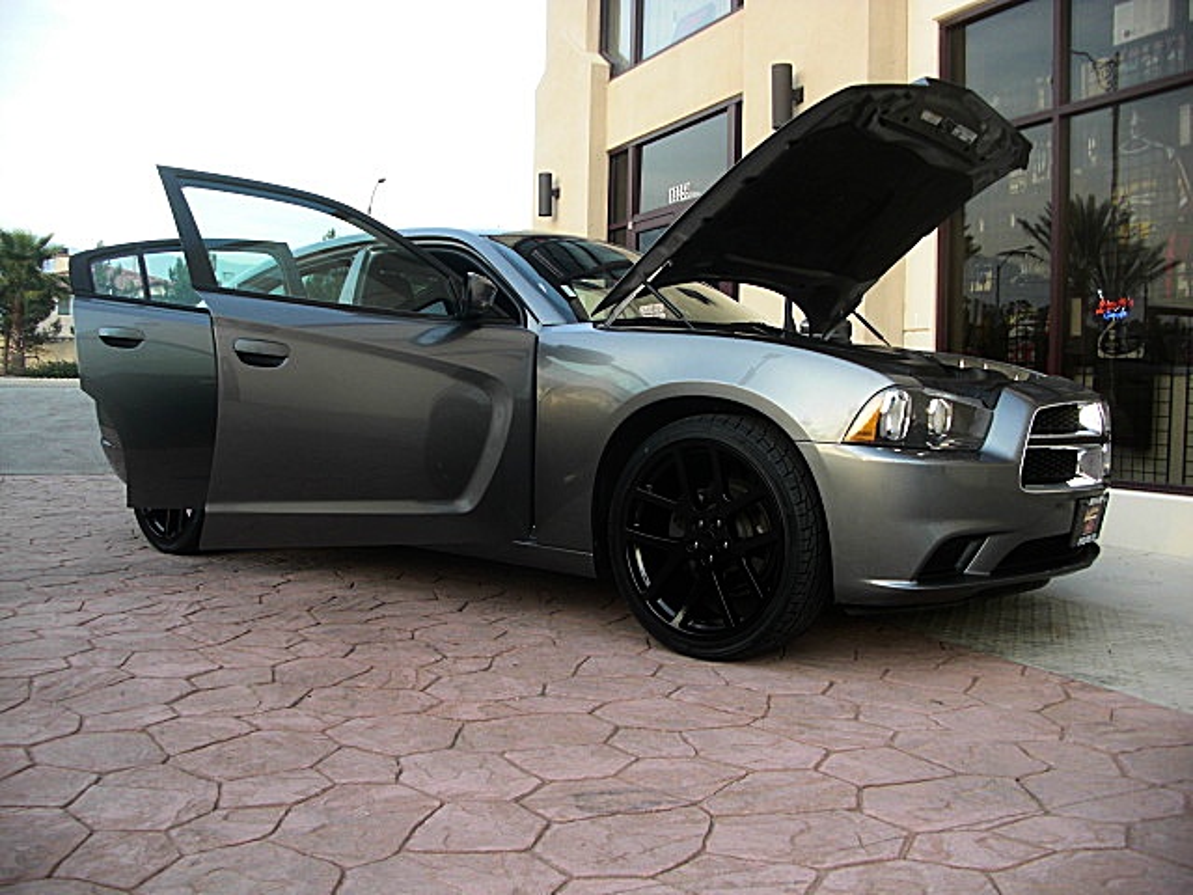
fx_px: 1241
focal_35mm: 36
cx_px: 596
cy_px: 448
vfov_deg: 39.7
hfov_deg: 51.4
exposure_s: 1/80
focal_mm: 6.3
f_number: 2.8
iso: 50
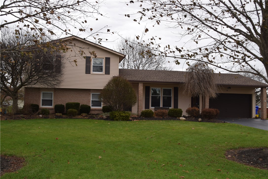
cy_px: 90
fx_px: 257
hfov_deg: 55.1
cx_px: 134
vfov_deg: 38.4
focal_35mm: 34
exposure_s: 1/125
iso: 160
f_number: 5.6
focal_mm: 23
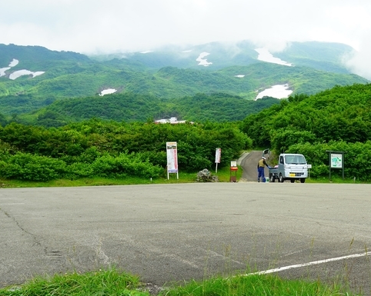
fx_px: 582
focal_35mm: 53
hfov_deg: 34.1
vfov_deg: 28.5
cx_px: 307
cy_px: 125
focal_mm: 34
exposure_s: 1/100
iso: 100
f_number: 8
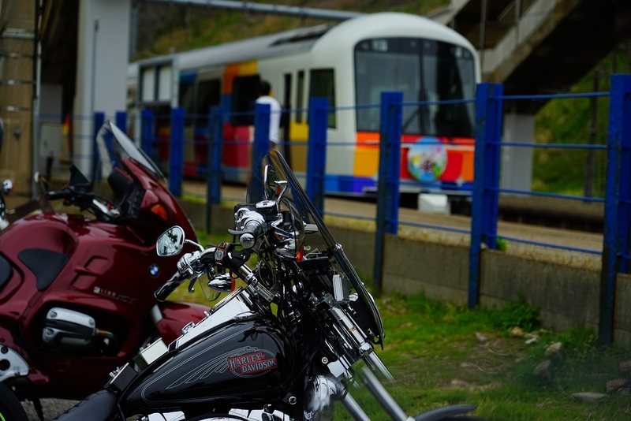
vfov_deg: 18.9
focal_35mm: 72
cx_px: 316
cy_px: 210
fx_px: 1262
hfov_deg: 28.1
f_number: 4
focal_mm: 72
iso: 100
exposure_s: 1/1000
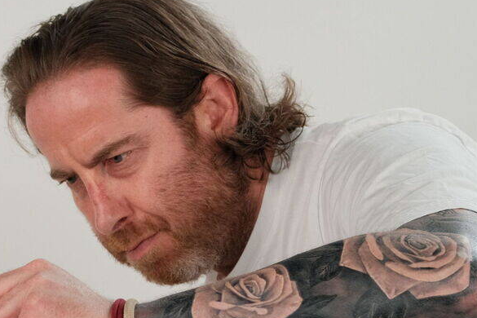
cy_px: 311
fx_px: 2716
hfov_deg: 10.0
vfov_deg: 6.7
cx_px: 95
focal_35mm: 205
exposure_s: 1/125
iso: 1000
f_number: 4
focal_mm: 50
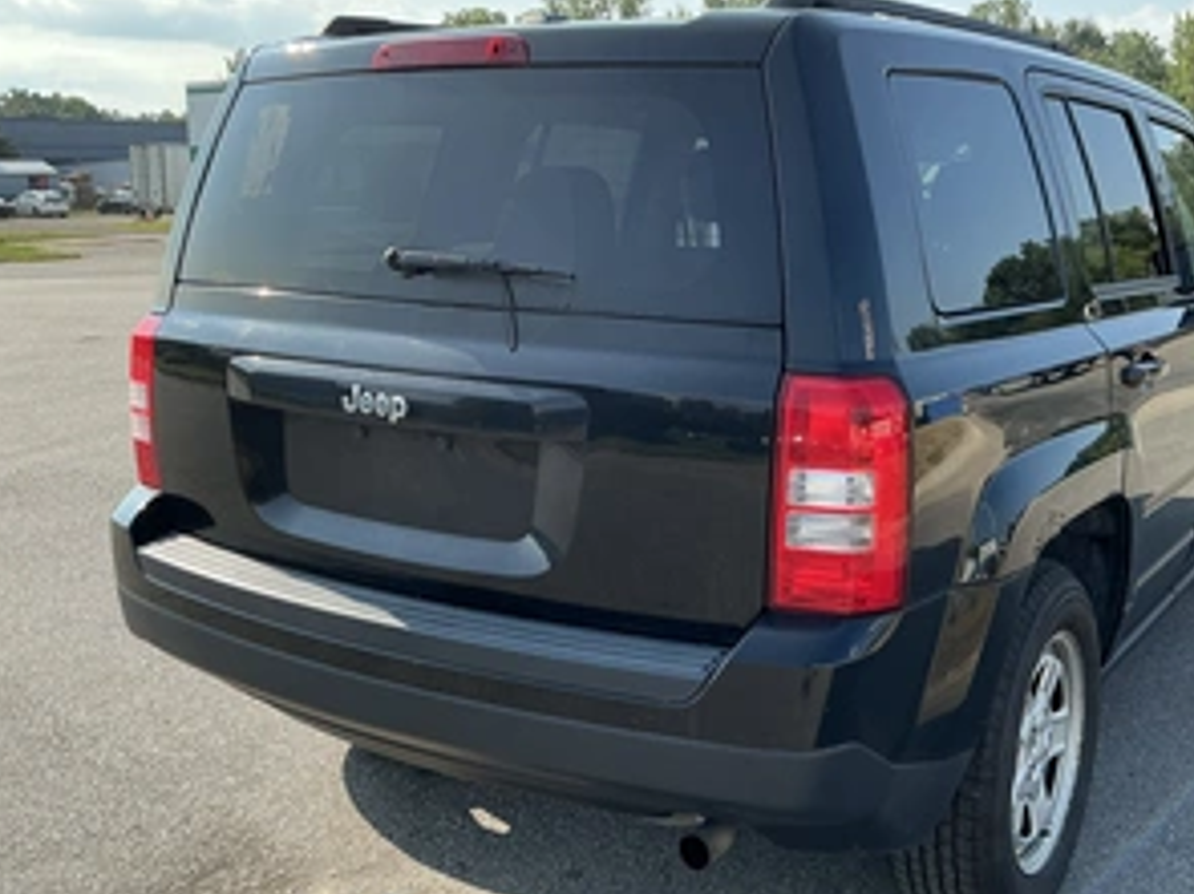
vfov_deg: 37.7
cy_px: 449
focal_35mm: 38
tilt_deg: -10.0
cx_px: 680
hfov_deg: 48.9
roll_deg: +1.0
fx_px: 1310
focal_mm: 3
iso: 25
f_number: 1.8
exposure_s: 1/842
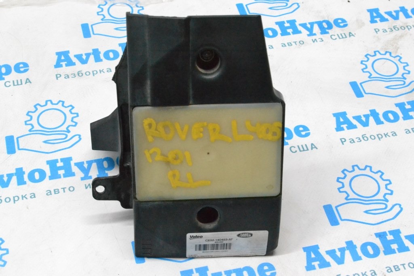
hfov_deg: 28.1
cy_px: 138
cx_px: 207
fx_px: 828
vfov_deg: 18.9
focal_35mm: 72
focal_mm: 48
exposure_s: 1/160
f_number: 11
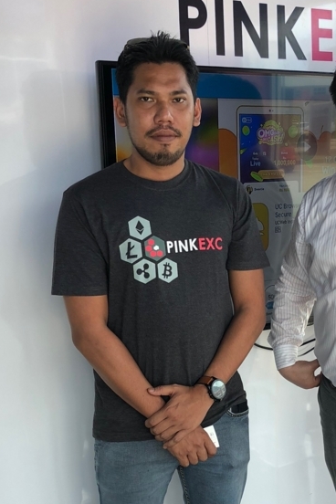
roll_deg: +1.9
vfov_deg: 36.4
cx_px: 251
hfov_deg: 24.8
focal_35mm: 54
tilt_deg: -12.7
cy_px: 342
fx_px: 756
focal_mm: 3.99
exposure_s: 1/80
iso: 20
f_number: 1.8
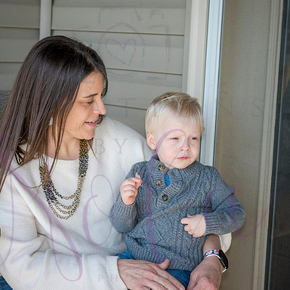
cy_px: 145
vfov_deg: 20.2
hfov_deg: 20.2
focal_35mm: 86
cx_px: 125
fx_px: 815
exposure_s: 1/640
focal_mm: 67
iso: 400
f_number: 4.5
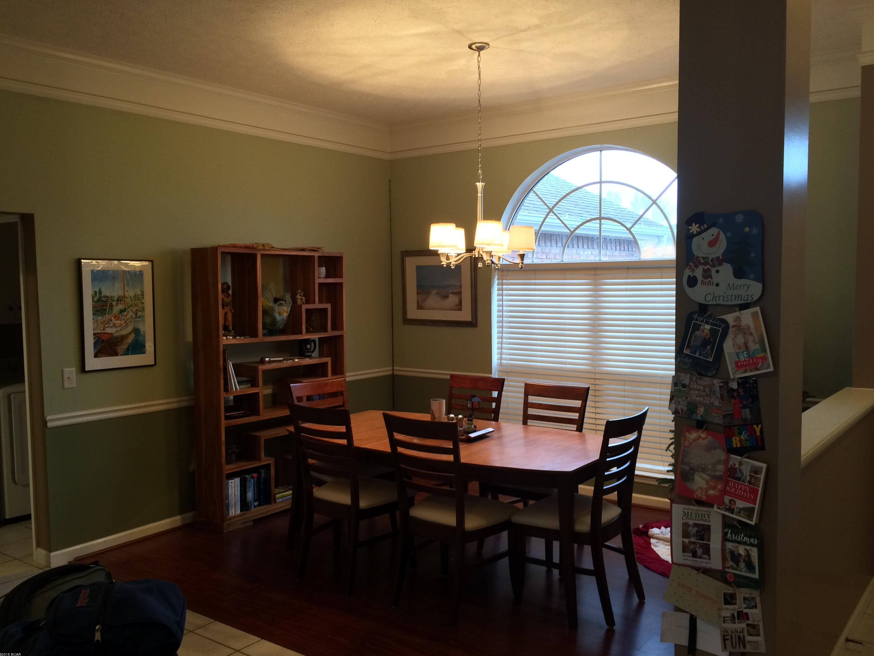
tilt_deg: -4.1
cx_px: 449
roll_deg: +0.1
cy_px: 336
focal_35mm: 30
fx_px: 757
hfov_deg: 60.0
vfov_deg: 46.8
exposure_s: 1/30
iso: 125
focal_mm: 4.15
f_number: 2.2
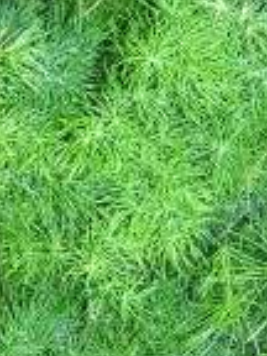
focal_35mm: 100
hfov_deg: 14.8
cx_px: 109
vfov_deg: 19.4
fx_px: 1028
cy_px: 284
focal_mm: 4.7
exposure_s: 1/60.1
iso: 100
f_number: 2.6
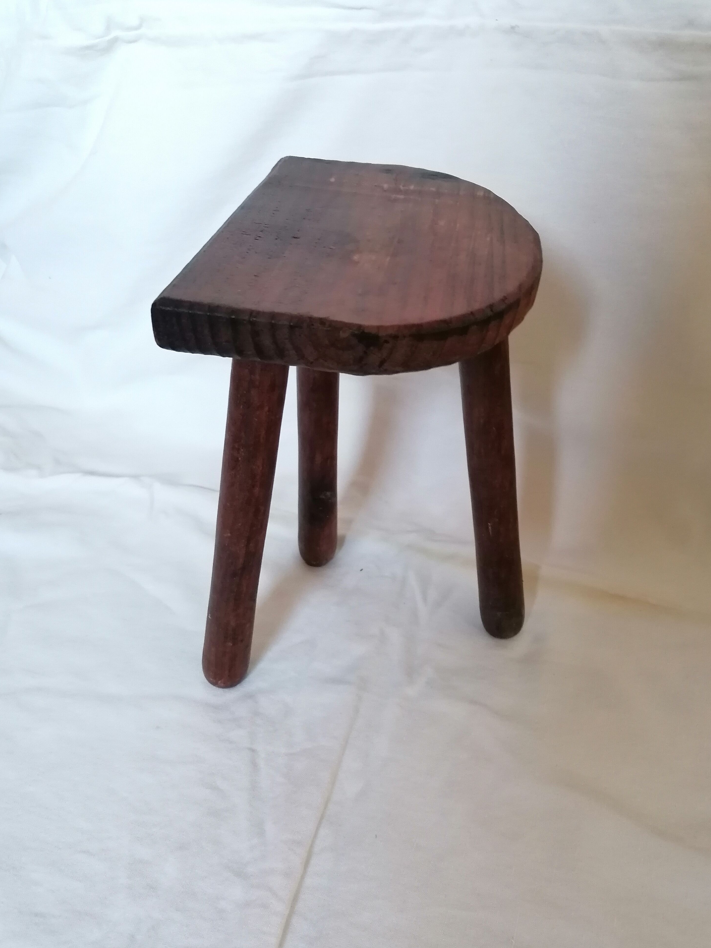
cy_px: 488
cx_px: 363
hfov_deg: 49.7
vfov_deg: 63.4
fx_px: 767
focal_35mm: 28
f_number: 1.8
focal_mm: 4.75
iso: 400
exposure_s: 1/33.3
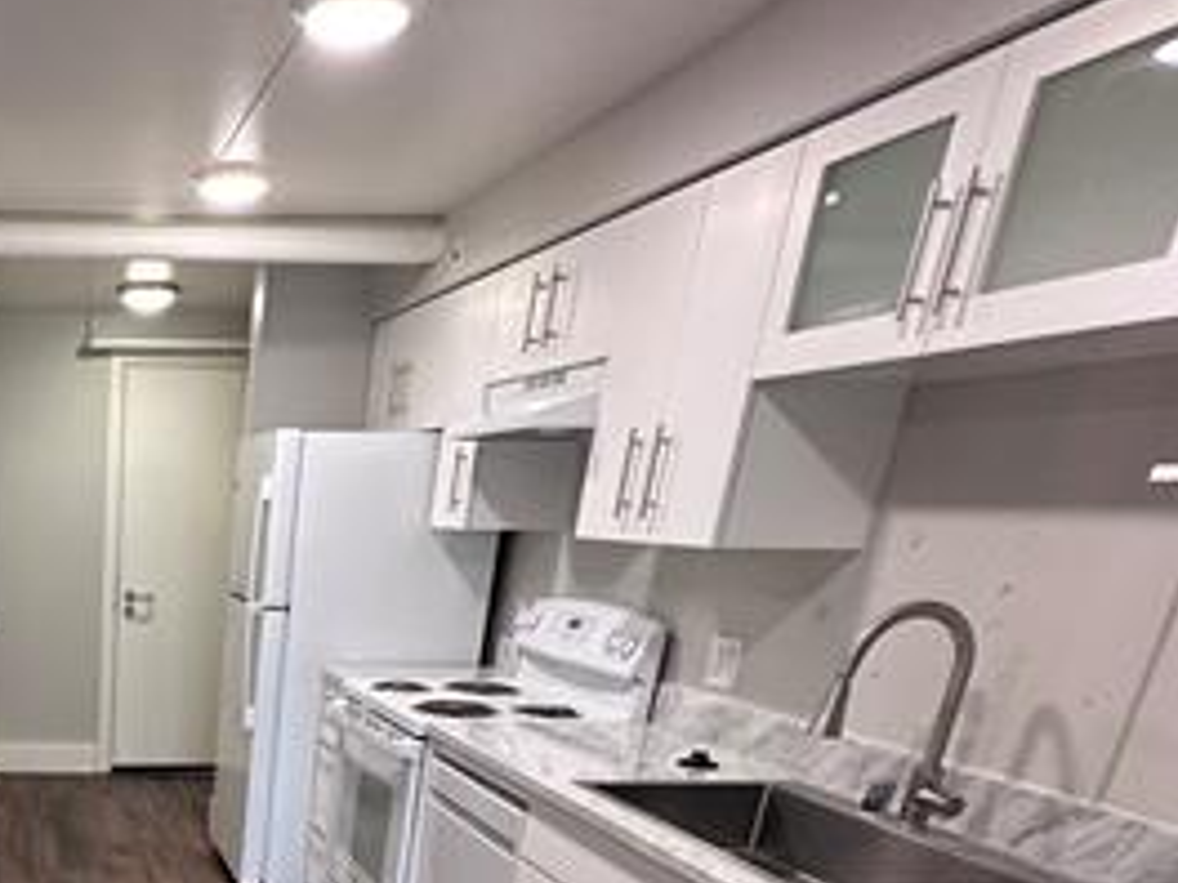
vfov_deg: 35.1
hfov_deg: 46.5
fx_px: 1157
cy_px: 999
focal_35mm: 34
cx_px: 40
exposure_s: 1/120
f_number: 2.2
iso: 320
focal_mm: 2.22
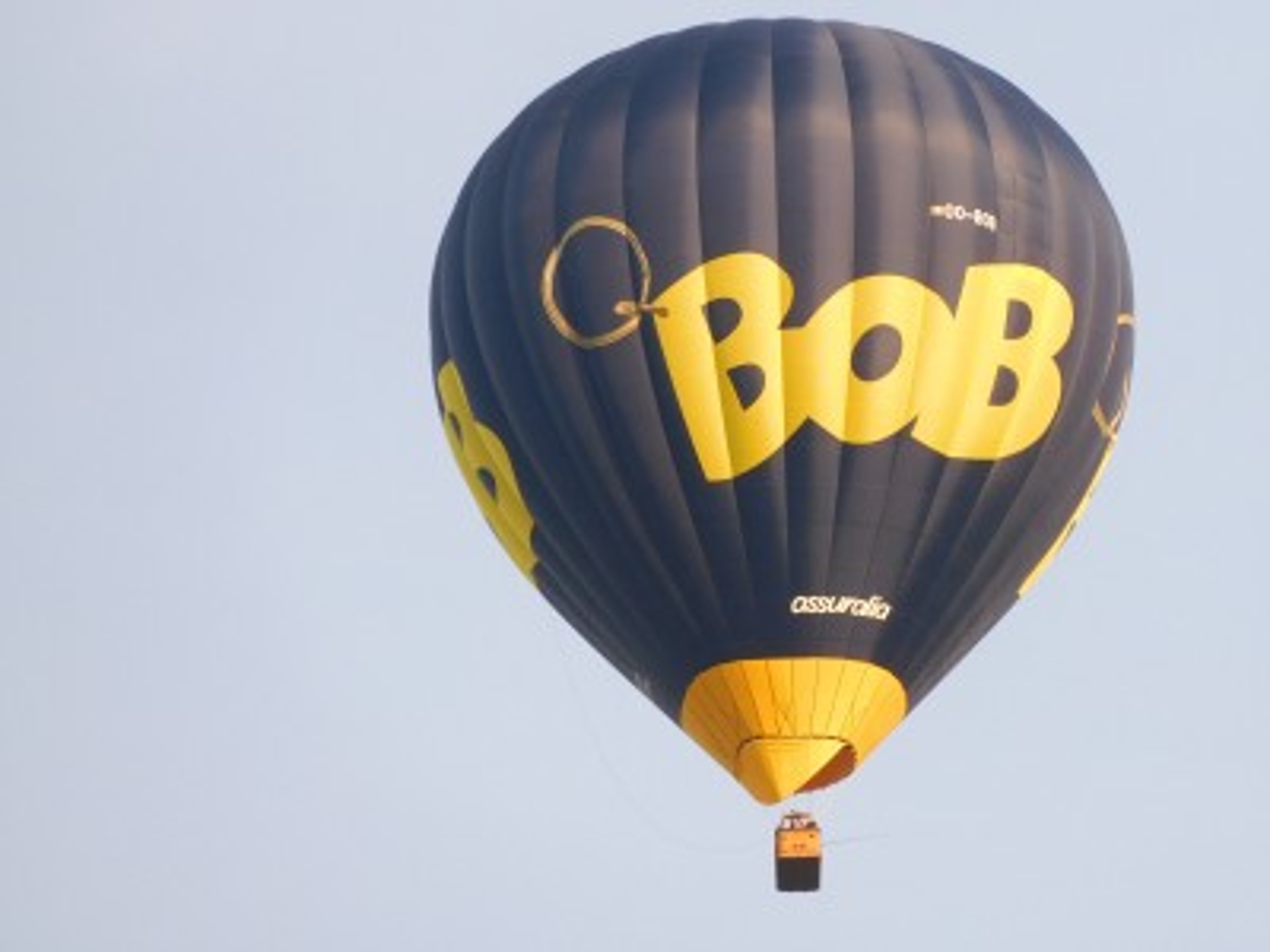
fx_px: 25682
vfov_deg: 2.1
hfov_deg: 2.8
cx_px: 635
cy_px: 476
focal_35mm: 700
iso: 180
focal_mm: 125.4
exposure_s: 1/250
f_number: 5.6
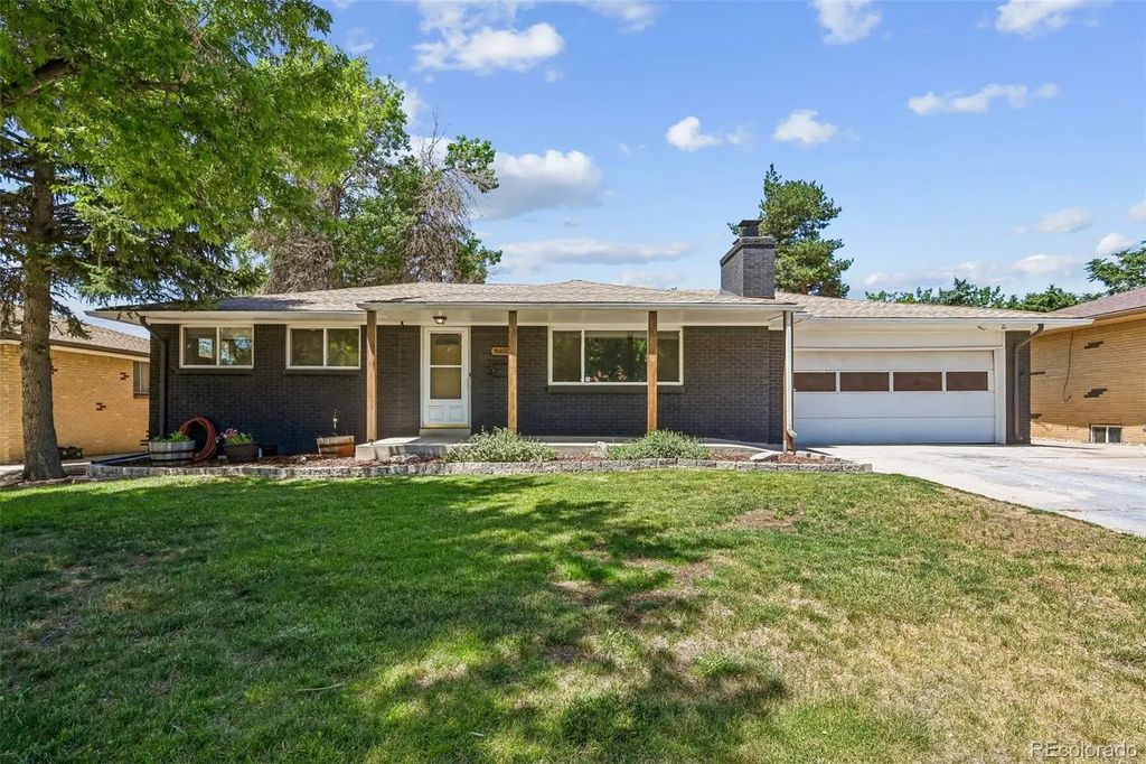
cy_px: 382
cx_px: 573
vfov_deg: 68.8
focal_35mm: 18
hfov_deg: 91.6
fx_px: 557
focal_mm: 17.5
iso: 400
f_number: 10
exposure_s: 1/320
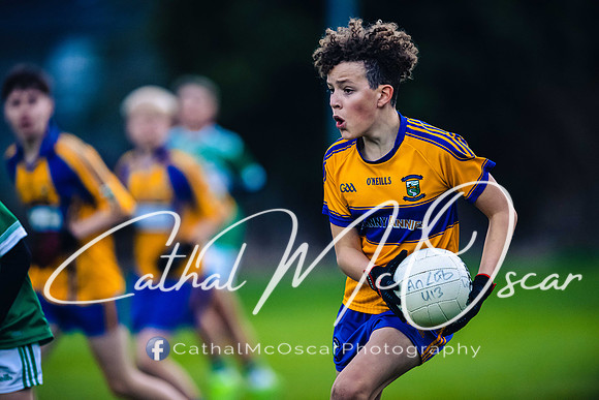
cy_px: 200
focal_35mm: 400
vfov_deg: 3.4
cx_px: 300
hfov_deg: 5.2
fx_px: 6657
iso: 3200
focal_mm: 400
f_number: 2.8
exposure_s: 1/800
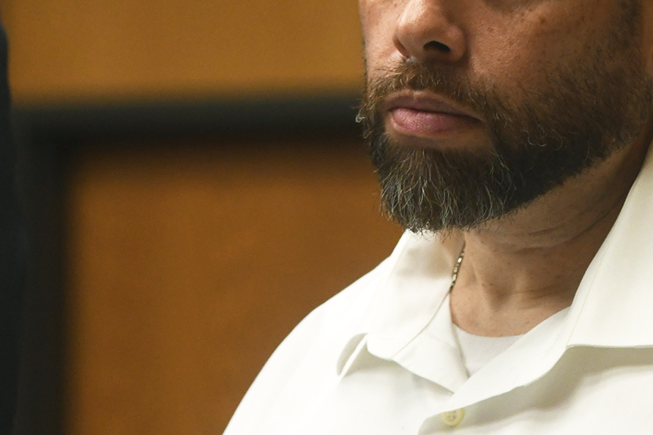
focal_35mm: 212
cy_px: 102
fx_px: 3844
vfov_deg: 6.5
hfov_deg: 9.7
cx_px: 534
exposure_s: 1/80
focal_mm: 105
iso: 1600
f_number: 5.6
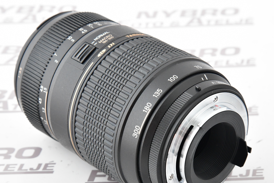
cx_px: 145
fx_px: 1286
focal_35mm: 169
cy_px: 119
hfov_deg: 12.2
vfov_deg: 8.1
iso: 3200
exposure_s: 1/200
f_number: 14
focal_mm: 120
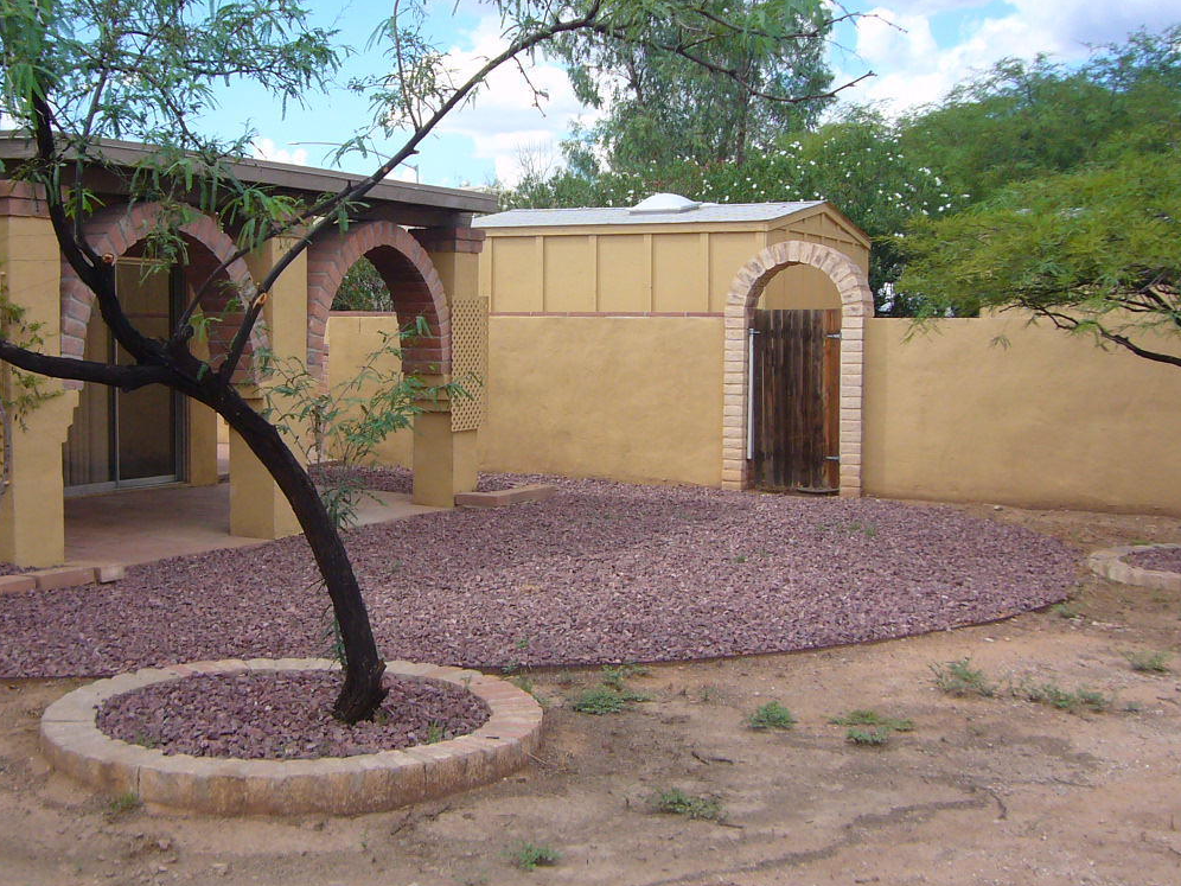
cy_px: 471
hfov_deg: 42.0
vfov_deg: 32.2
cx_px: 500
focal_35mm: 45
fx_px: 1535
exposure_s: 1/160
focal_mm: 4.6
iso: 80
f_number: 5.6
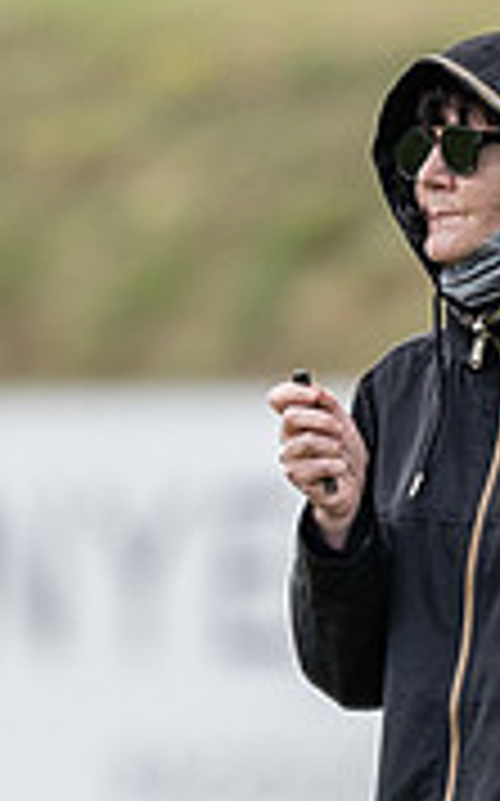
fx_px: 74031
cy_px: 954
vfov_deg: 0.6
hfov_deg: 0.4
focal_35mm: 3390
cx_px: 590
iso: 400
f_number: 4
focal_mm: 500
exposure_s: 1/1600
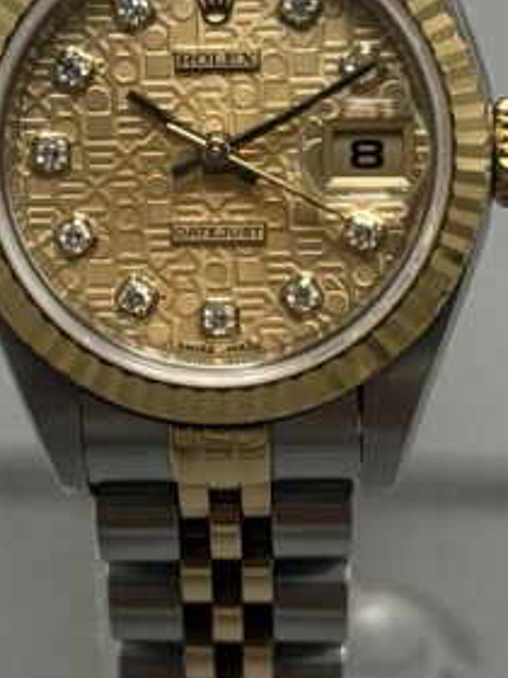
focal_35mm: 43
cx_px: 219
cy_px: 190
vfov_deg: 42.8
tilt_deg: -53.2
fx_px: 841
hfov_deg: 33.5
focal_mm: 5.96
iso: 125
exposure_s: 1/98
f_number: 1.6
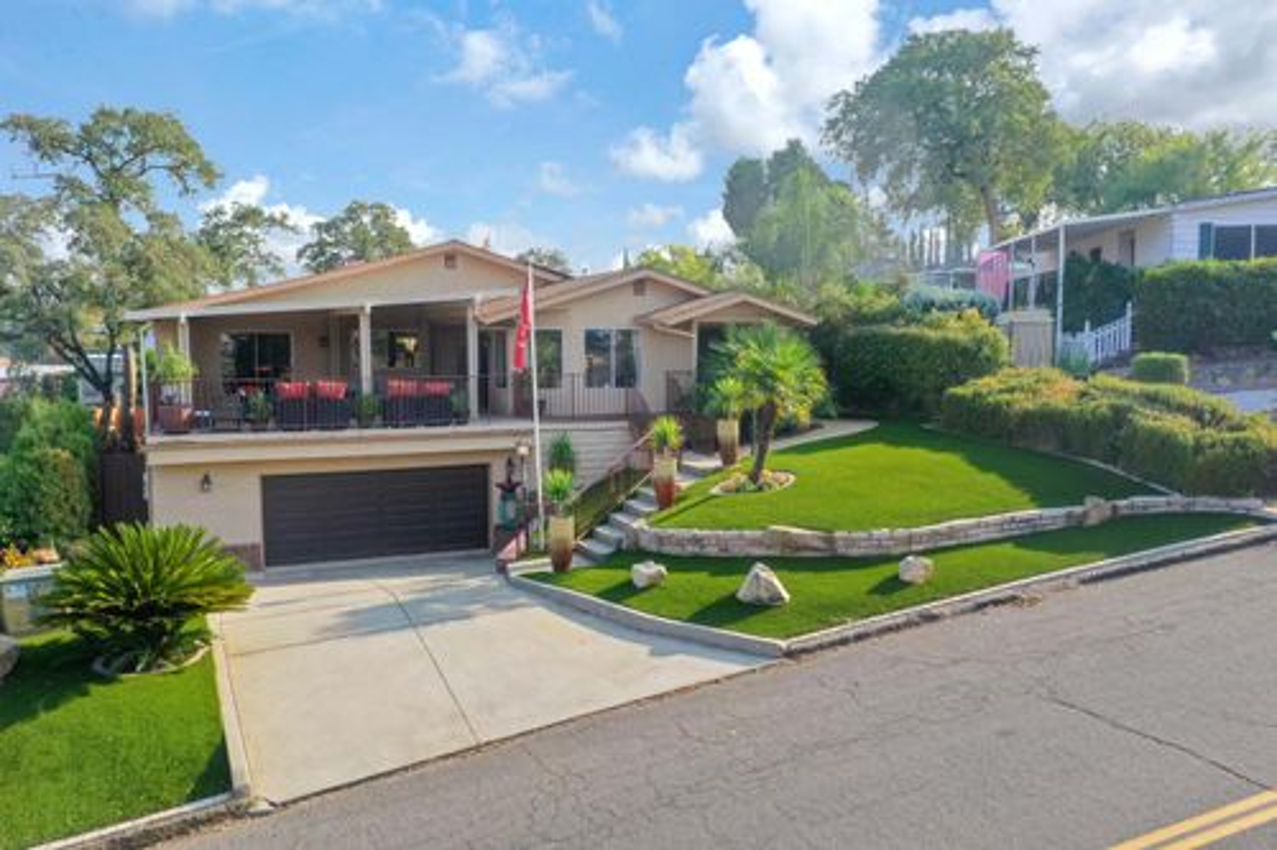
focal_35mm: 28
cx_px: 638
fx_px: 993
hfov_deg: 65.5
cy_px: 425
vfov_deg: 46.4
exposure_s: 1/240
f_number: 5
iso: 100
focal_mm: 10.26
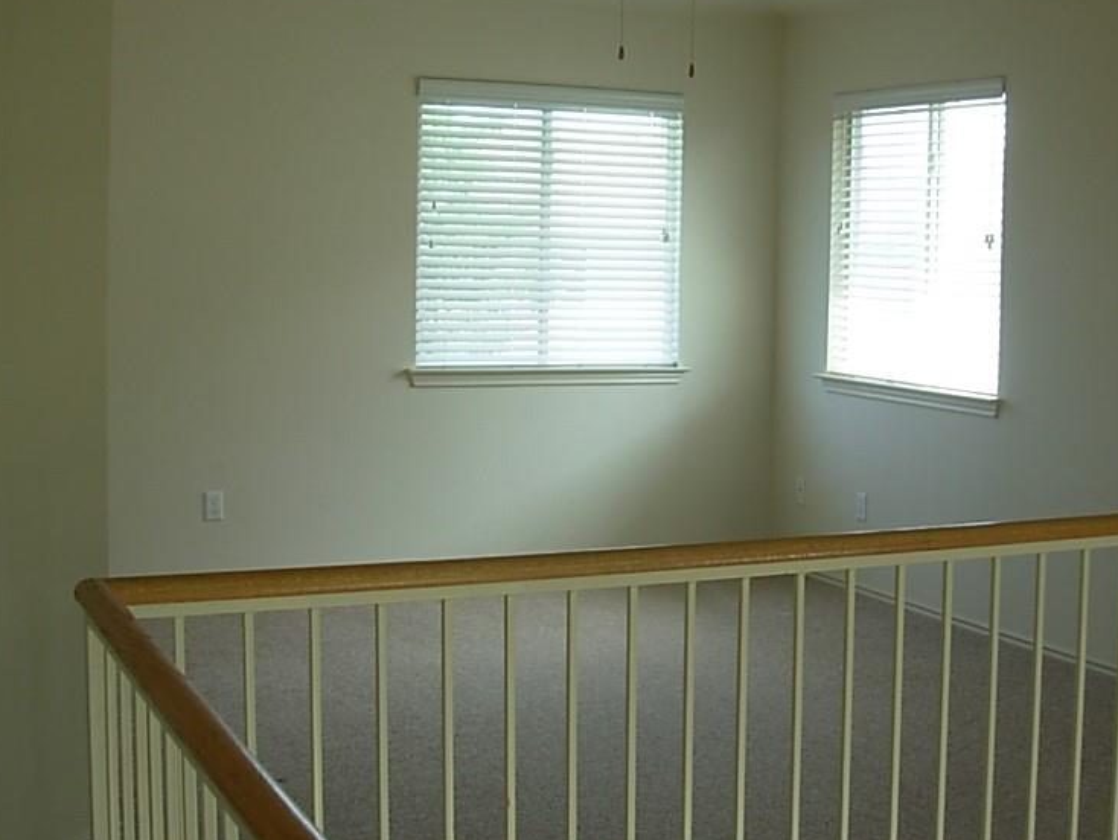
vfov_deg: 27.5
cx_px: 769
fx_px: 1712
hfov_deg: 35.7
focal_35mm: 53
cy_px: 370
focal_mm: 6.3
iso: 50
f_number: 2.9
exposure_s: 1/39.2
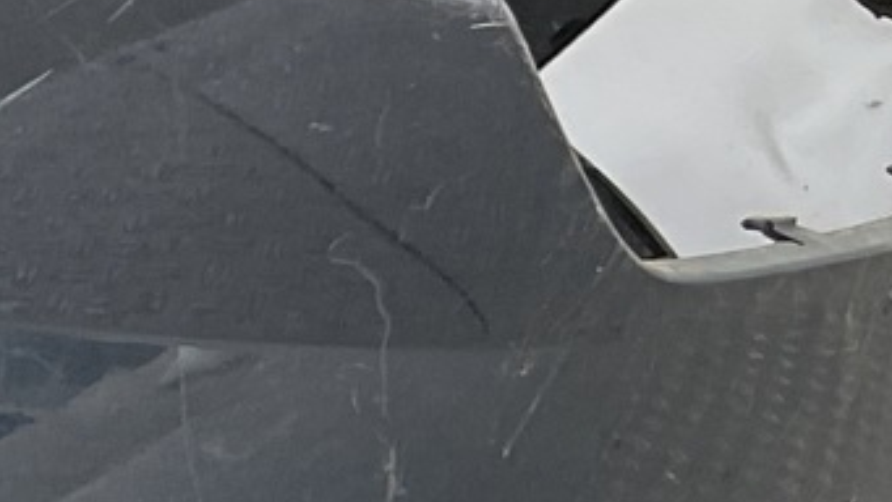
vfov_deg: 6.4
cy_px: 659
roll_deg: -3.0
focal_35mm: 187
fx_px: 4424
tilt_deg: -16.8
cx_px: -1180
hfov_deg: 10.2
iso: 16
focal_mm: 3
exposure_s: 1/100
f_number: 1.8
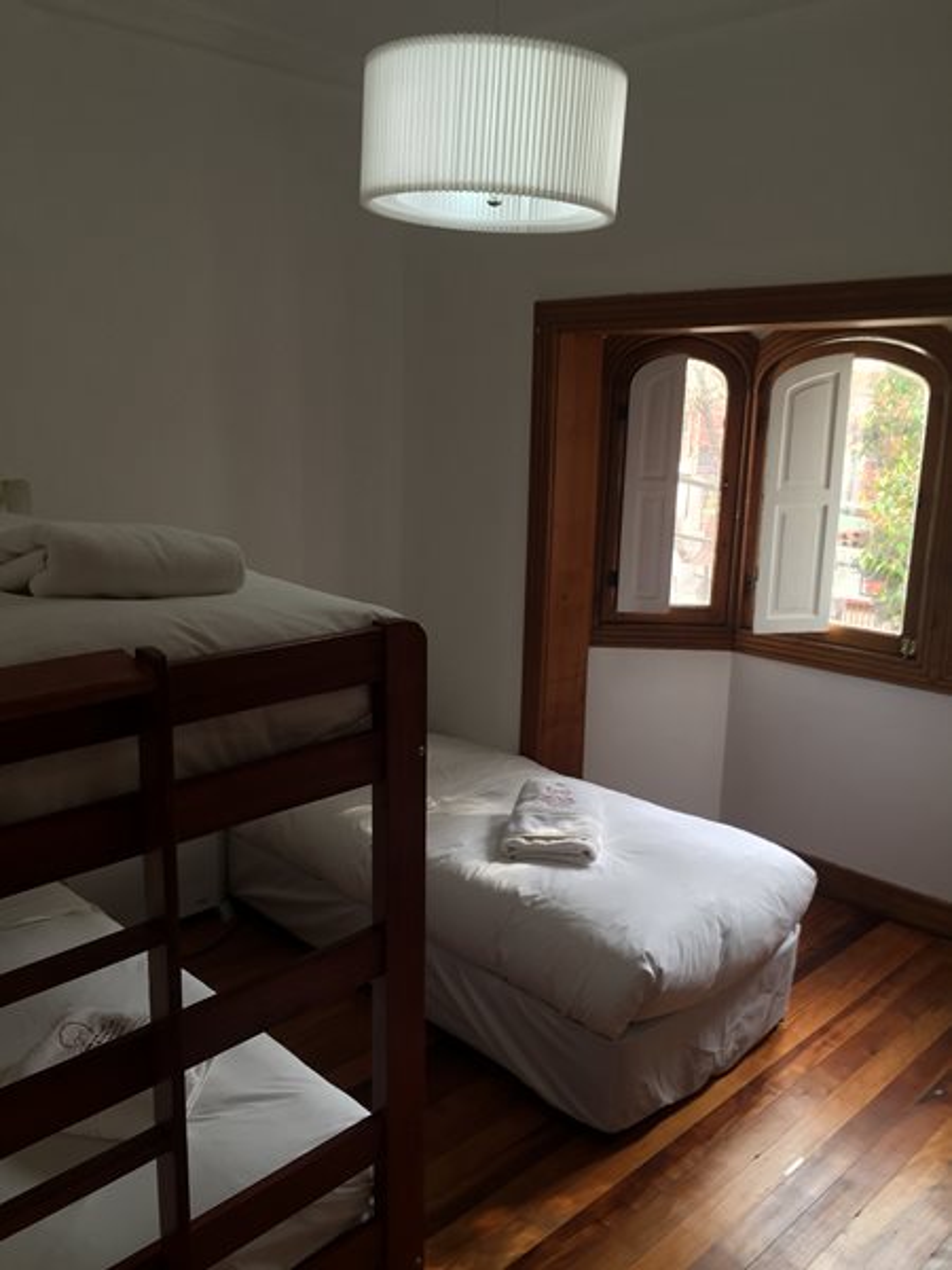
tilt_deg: -12.2
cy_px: 635
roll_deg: -1.4
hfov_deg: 48.2
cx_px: 476
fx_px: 1063
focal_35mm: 29
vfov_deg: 61.7
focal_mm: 4.15
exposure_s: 1/40
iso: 32
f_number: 2.2
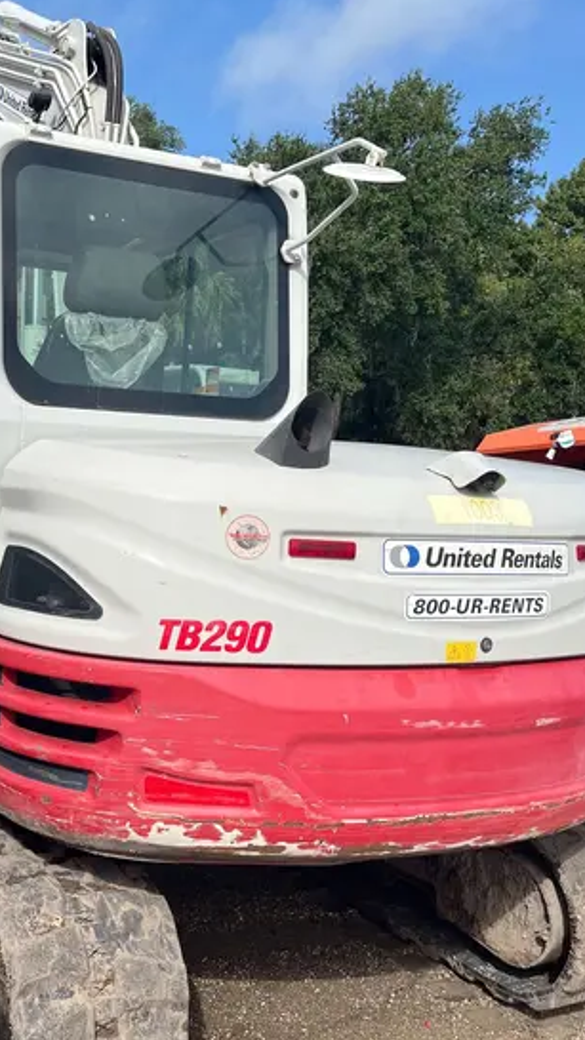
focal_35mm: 38
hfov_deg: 30.2
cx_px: 93
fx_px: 1048
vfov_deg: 52.7
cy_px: 557
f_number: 1.6
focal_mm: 5.1
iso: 50
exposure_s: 1/3413
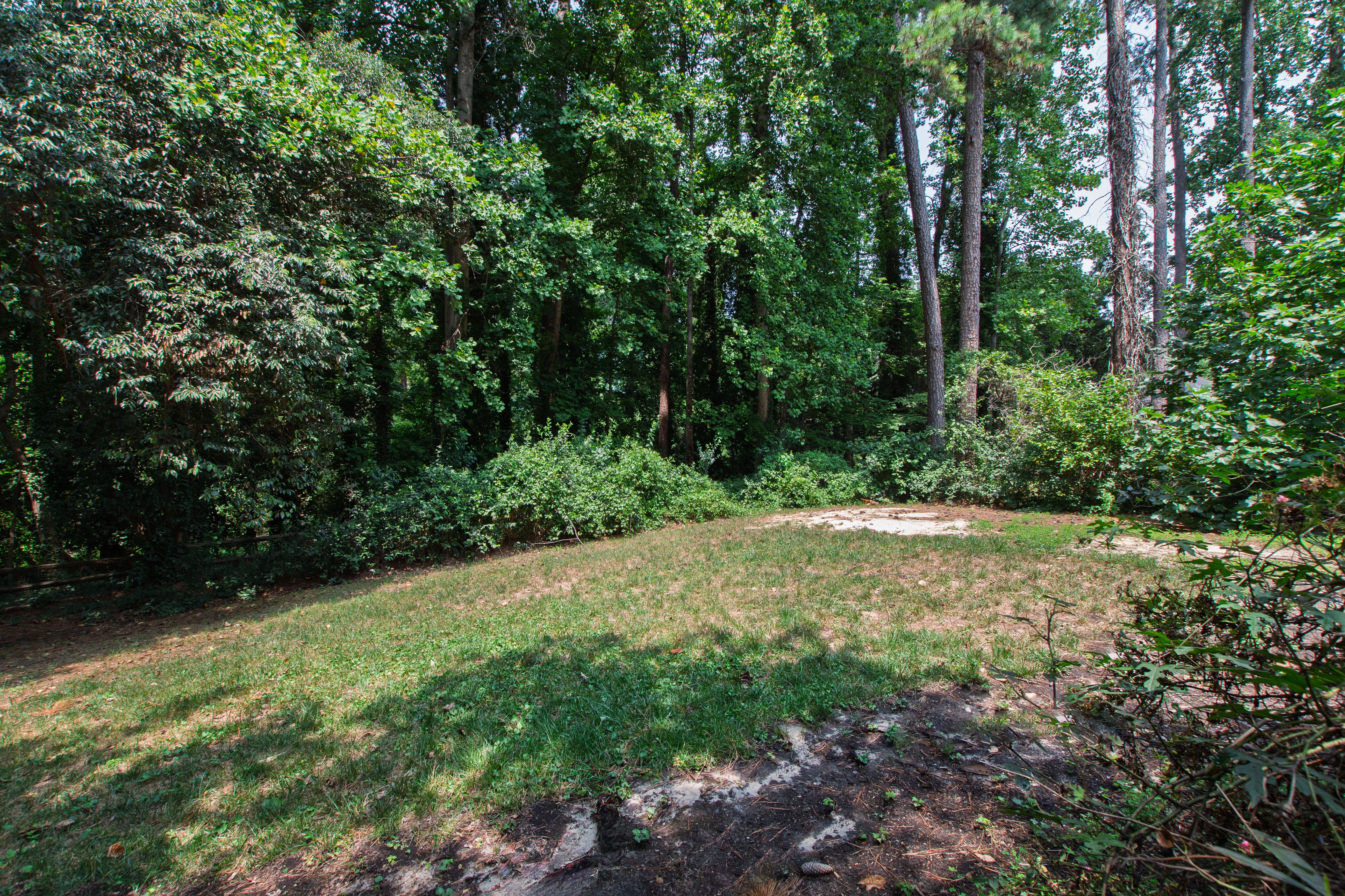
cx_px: 672
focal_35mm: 15
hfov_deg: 100.4
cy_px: 448
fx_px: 560
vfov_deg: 77.3
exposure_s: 1/80
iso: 250
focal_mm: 10
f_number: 8
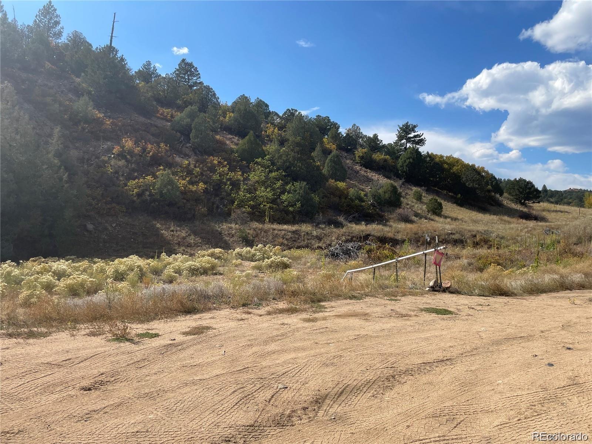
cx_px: 296
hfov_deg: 67.3
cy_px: 222
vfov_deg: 53.1
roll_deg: -1.6
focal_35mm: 26
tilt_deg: +0.7
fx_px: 445
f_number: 1.6
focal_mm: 4.2
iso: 50
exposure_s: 1/5291
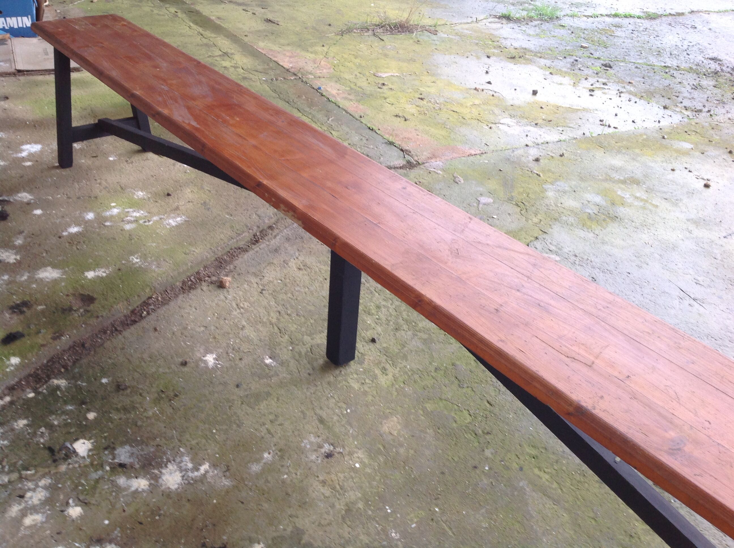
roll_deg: -6.0
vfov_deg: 40.6
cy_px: 274
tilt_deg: -31.2
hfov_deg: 52.7
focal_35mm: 35
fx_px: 741
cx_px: 367
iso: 50
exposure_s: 1/24
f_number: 2.4
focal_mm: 4.28
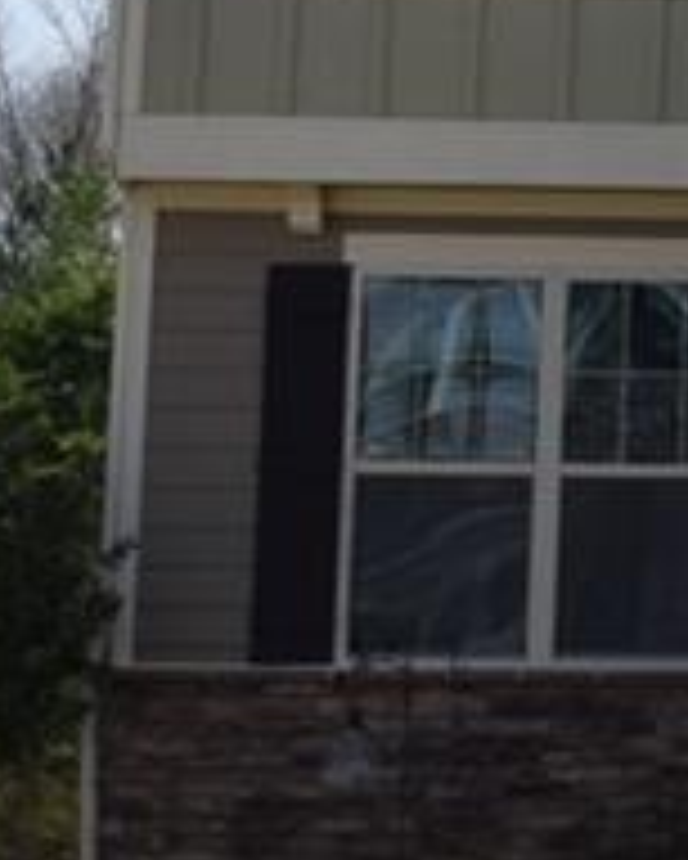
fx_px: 4031
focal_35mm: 159
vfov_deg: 12.1
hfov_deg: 8.0
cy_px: 243
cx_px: 2239
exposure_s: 1/200
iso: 100
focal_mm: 21
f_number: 11
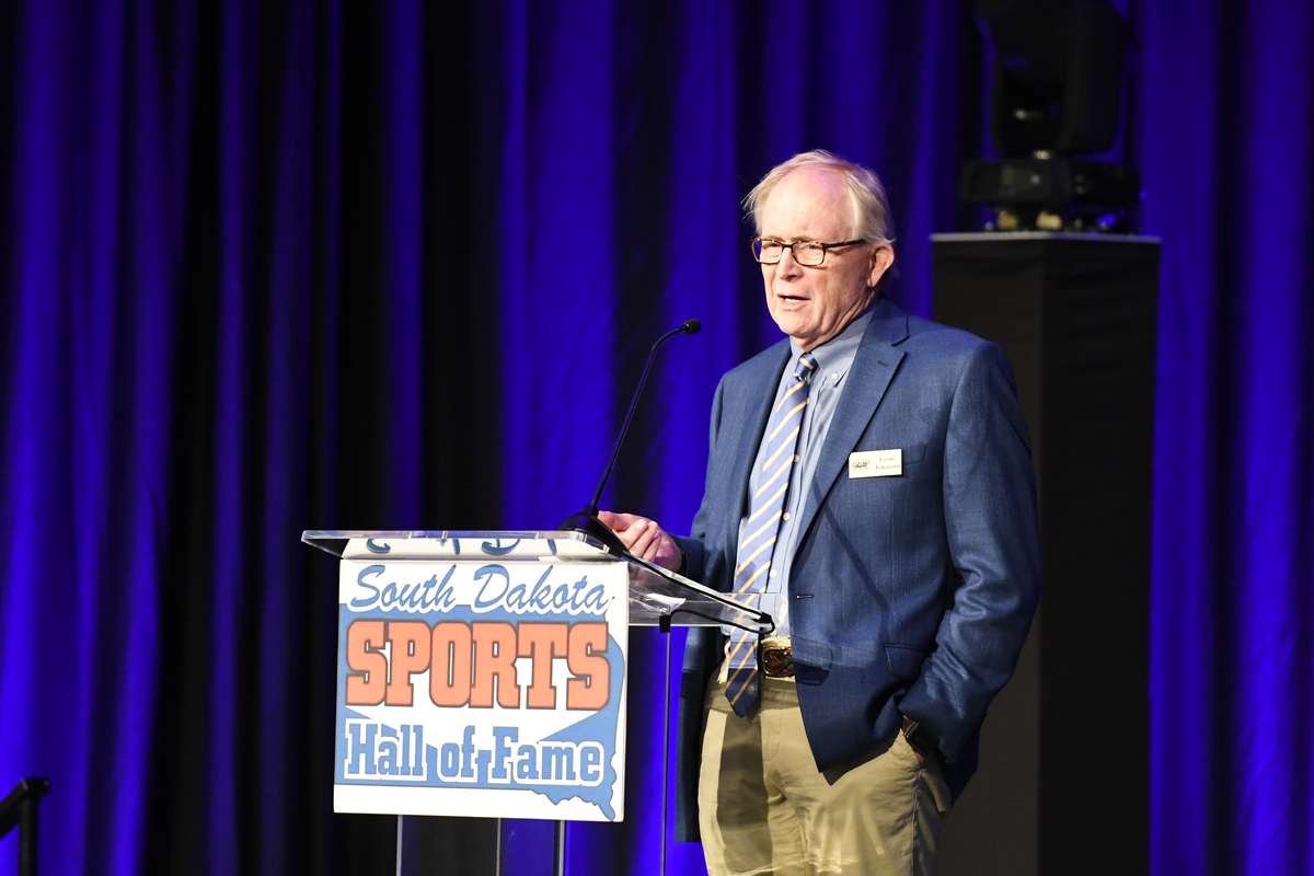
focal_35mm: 292
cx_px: 657
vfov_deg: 4.7
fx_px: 10675
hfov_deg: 7.0
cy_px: 438
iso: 4000
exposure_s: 1/125
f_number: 2.8
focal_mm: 195
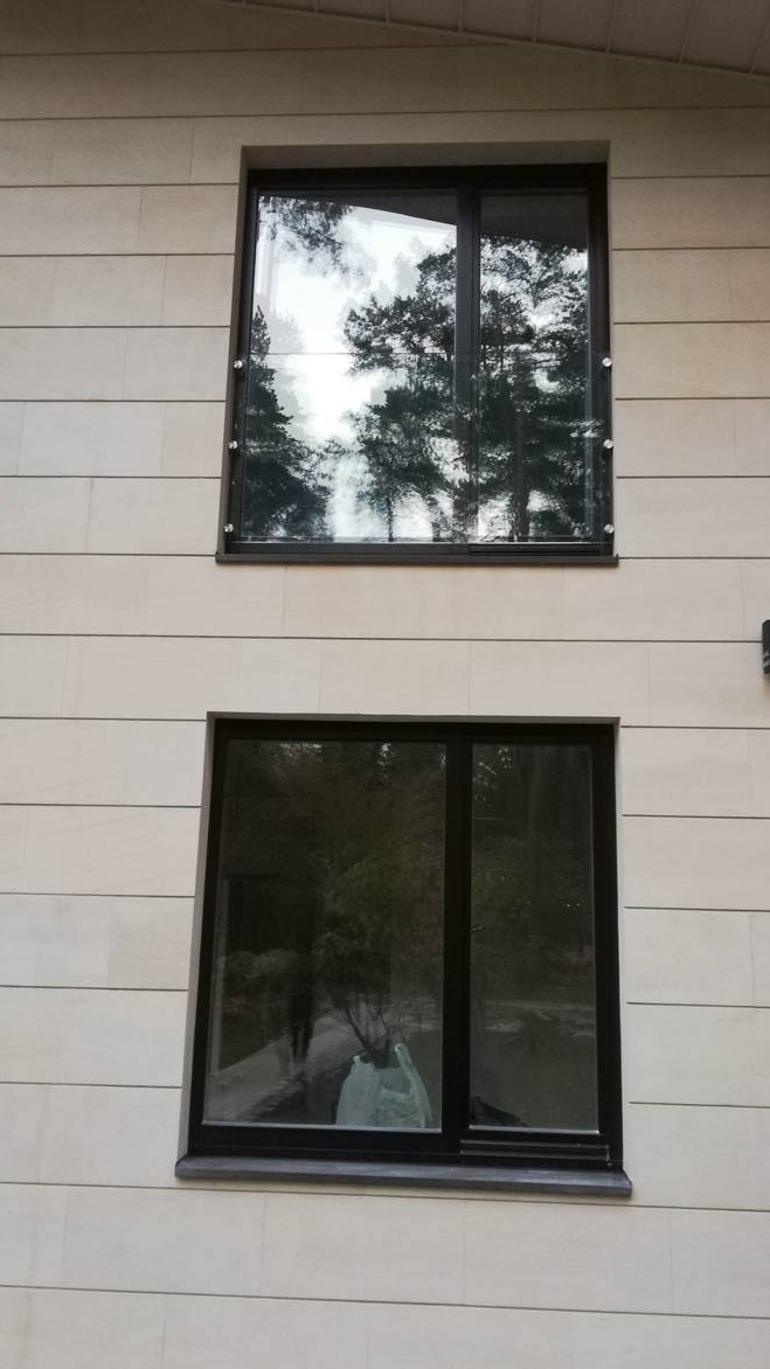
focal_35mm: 29
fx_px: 1053
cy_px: 700
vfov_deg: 66.1
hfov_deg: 40.2
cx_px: 403
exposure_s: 1/25
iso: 500
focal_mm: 3.81
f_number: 2.2
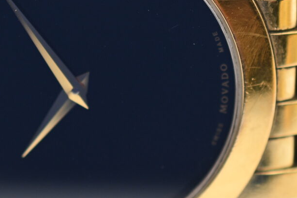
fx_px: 2063
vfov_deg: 5.5
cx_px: 86
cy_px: -18
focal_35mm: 250
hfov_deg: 8.2
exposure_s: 1/200
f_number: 4.5
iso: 200
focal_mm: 40
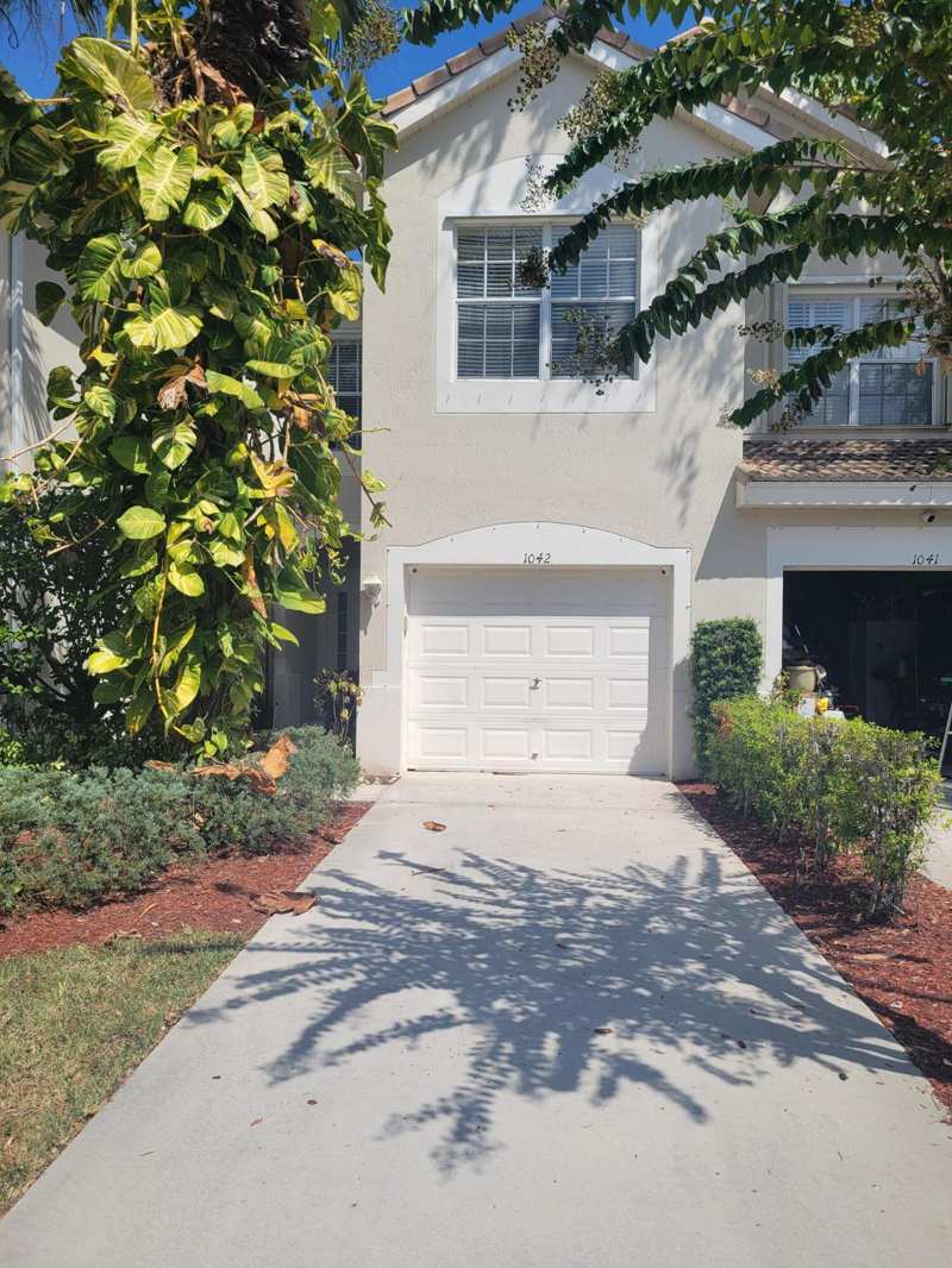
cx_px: 476
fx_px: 953
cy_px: 634
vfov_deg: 67.3
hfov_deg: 53.1
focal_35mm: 26
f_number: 1.8
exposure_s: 1/3493
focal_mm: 5.4
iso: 40
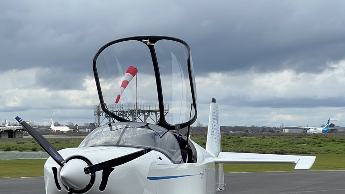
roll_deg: -0.1
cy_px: 177
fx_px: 1207
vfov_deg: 9.1
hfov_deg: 16.2
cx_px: 108
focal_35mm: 132
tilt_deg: -1.5
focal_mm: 9
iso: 32
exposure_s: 1/394
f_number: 2.8
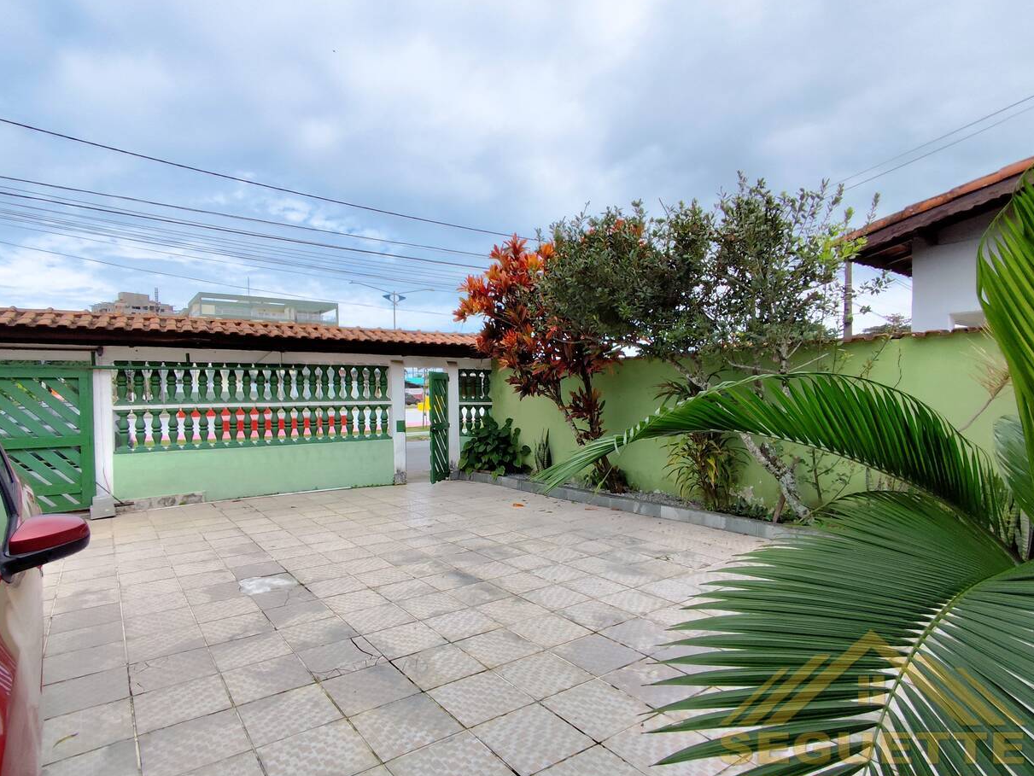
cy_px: 411
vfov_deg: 68.6
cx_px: 488
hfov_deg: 84.6
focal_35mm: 19
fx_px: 568
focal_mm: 1.65
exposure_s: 1/1442
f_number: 2.2
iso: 50
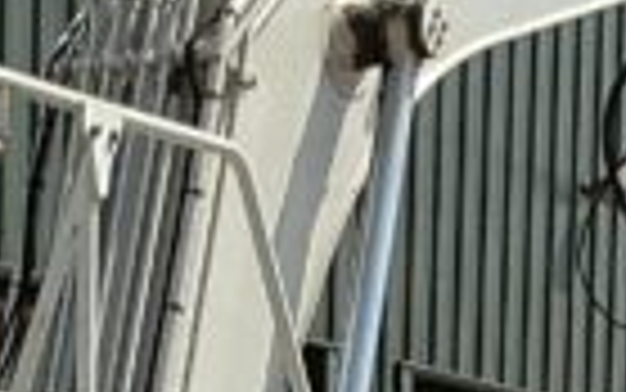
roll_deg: -1.5
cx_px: -144
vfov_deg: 5.7
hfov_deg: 9.4
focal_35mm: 219
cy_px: 1095
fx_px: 3738
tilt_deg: -3.6
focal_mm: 3
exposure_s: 1/1577
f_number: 1.8
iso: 25
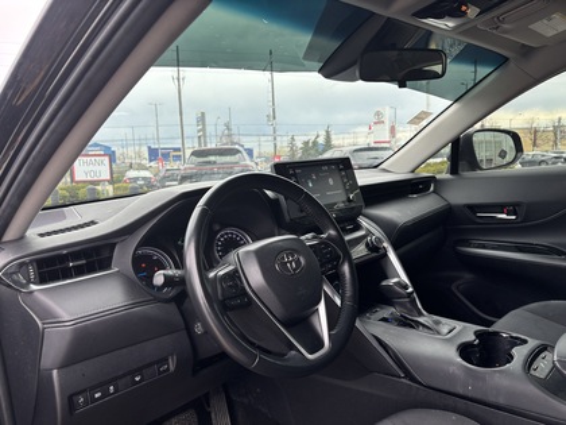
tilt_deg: -8.4
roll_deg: +1.9
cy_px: 212
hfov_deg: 67.3
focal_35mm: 26
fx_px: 425
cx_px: 283
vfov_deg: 53.1
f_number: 1.6
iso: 40
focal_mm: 5.96
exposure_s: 1/170
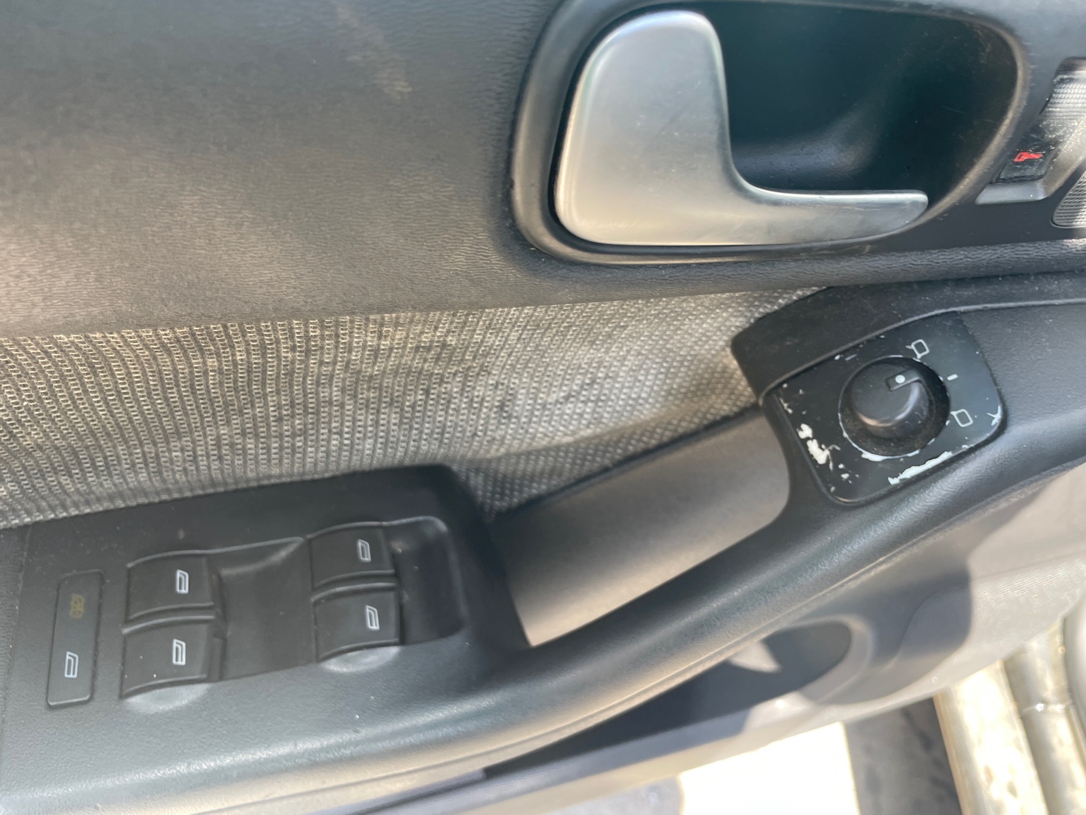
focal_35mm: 26
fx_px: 816
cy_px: 408
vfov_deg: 53.1
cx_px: 543
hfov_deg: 67.3
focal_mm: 4.2
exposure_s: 1/121
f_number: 1.6
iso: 40
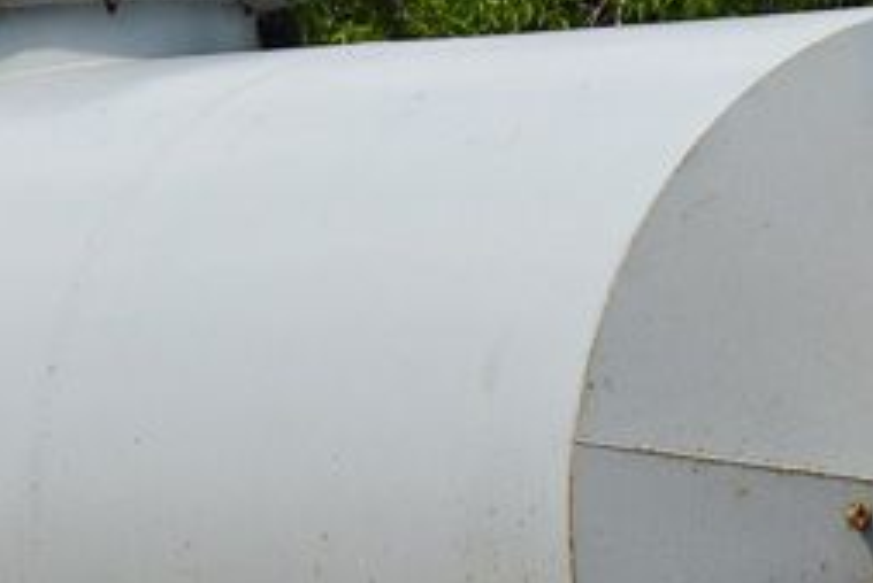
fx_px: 9496
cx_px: 79
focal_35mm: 391
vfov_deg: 3.5
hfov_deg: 5.3
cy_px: 531
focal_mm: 55
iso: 100
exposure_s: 1/800
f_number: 5.6
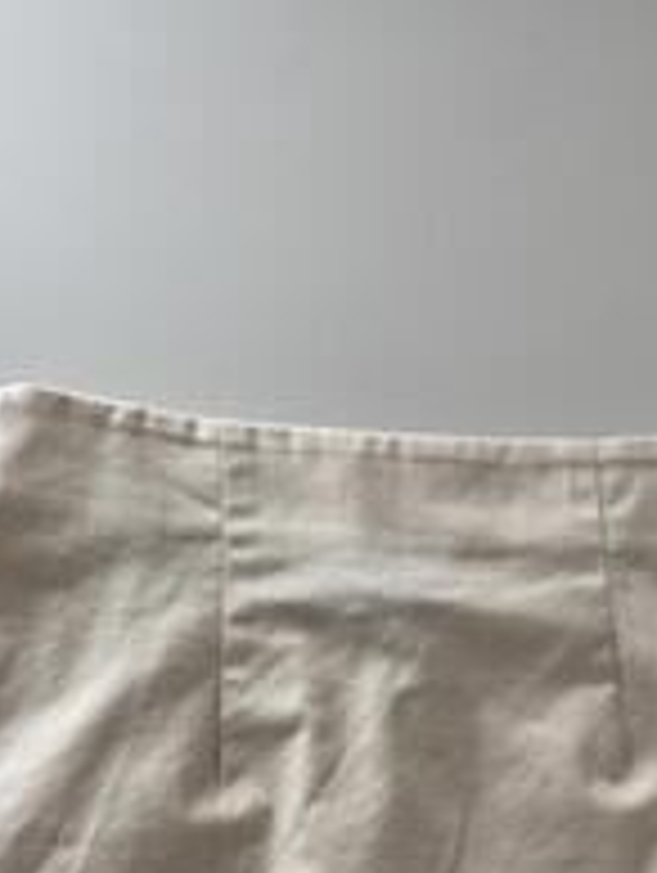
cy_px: 850
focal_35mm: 47
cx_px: 378
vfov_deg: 36.7
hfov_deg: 30.9
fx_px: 1187
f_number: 1.78
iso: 200
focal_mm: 6.76
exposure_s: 1/117
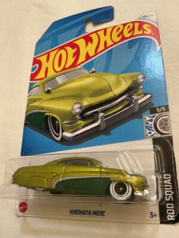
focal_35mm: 29
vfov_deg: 61.7
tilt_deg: -54.5
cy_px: 119
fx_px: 200
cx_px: 90
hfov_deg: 48.2
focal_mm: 3
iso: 160
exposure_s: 1/60
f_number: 1.8
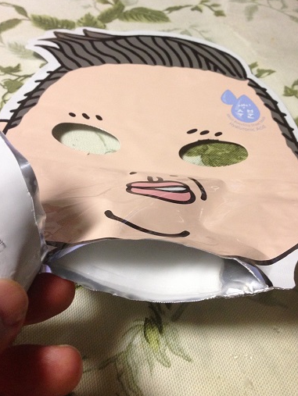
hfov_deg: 36.9
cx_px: 146
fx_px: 447
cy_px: 169
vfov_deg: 47.7
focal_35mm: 39
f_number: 2.4
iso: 200
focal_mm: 4.13
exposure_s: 1/20
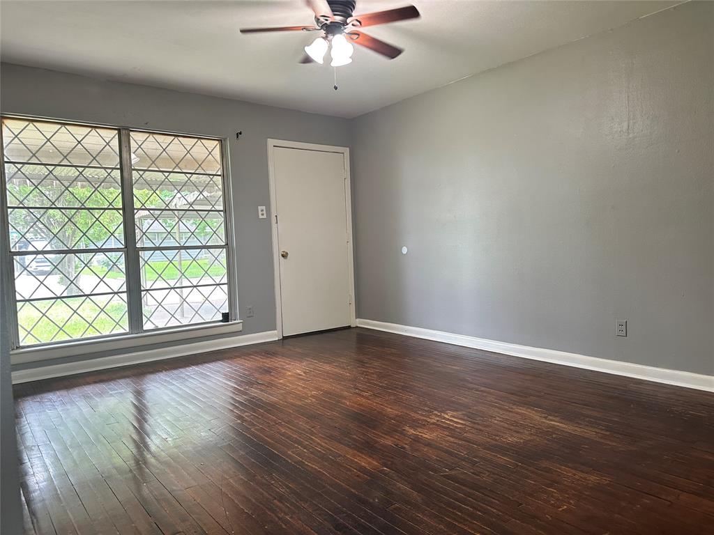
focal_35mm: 24
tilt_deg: -2.7
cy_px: 268
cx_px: 357
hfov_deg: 71.6
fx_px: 495
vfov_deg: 56.8
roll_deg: +1.4
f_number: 1.78
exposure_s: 1/60
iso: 250
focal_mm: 6.86
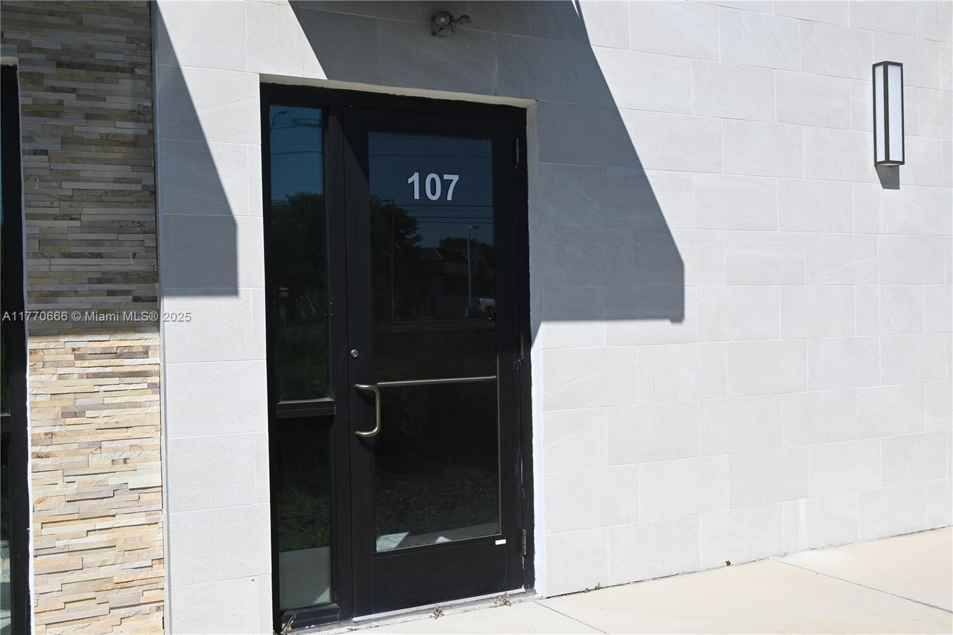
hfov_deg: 49.6
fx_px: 1032
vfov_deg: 34.2
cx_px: 476
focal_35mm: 39
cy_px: 318
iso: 100
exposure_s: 1/500
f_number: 8
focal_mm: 26
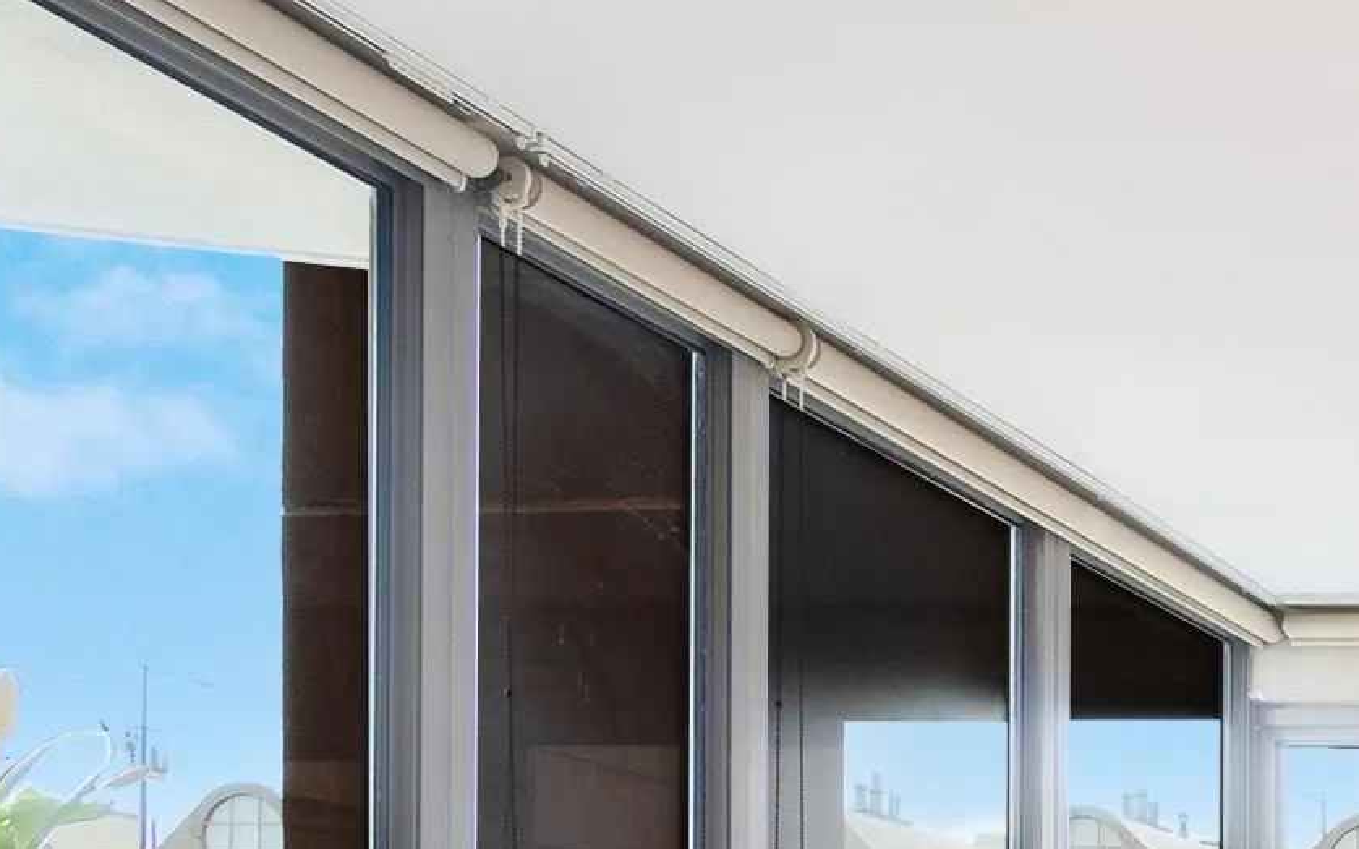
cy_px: 1217
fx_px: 2074
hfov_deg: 25.1
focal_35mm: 56
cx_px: 2158
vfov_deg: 20.3
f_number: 8
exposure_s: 1/80
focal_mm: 10
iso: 200
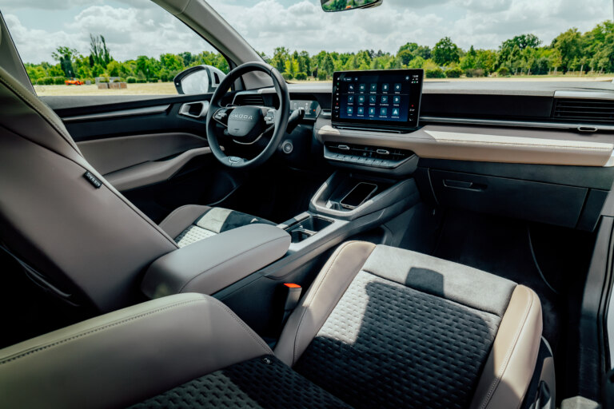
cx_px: 307
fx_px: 341
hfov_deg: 84.0
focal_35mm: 20
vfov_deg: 61.9
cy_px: 204
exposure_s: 1/200
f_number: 6.3
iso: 200
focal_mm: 20
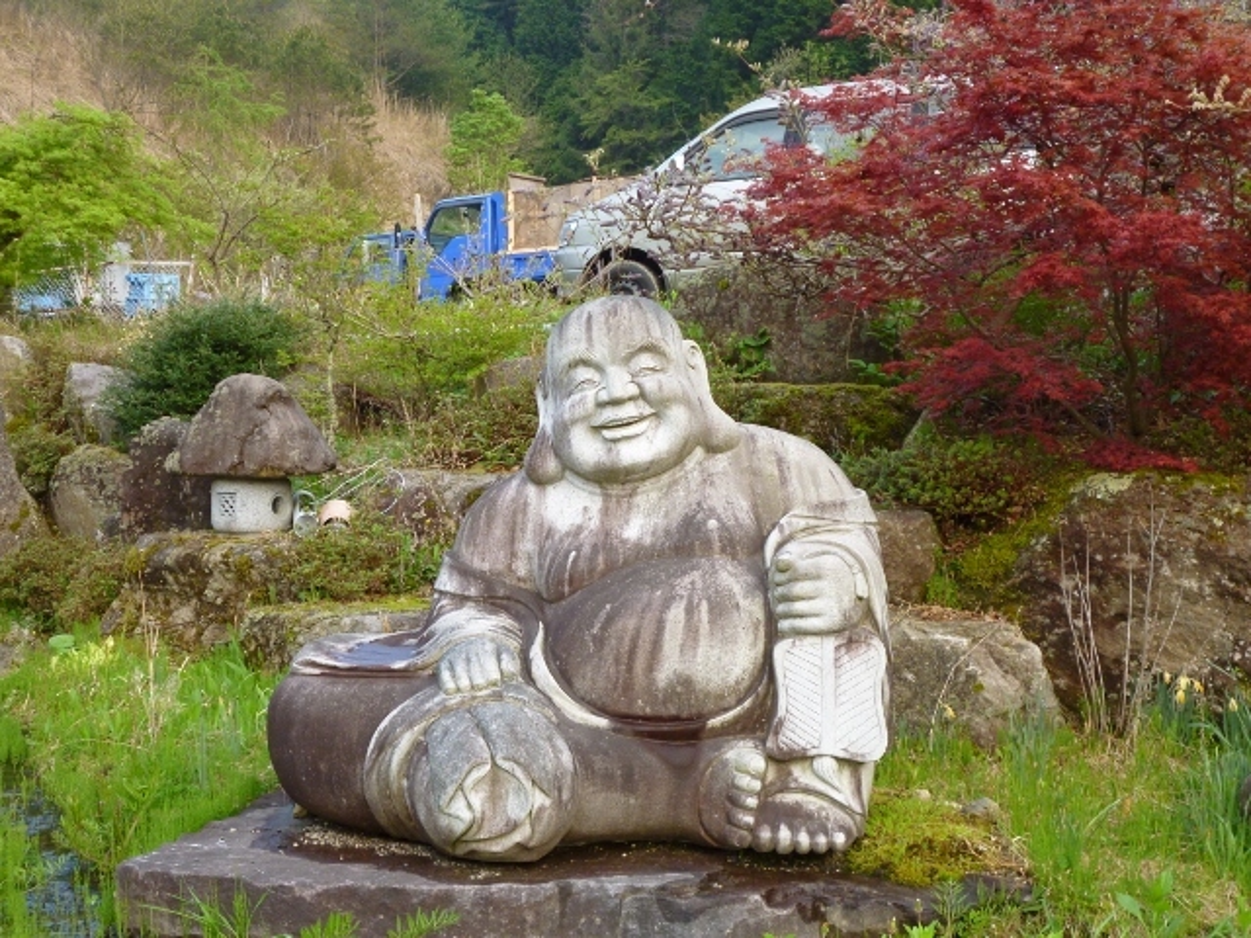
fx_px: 1735
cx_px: 626
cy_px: 469
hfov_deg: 39.7
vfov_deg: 30.3
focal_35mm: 48
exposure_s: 1/80
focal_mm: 8.6
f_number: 4
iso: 200
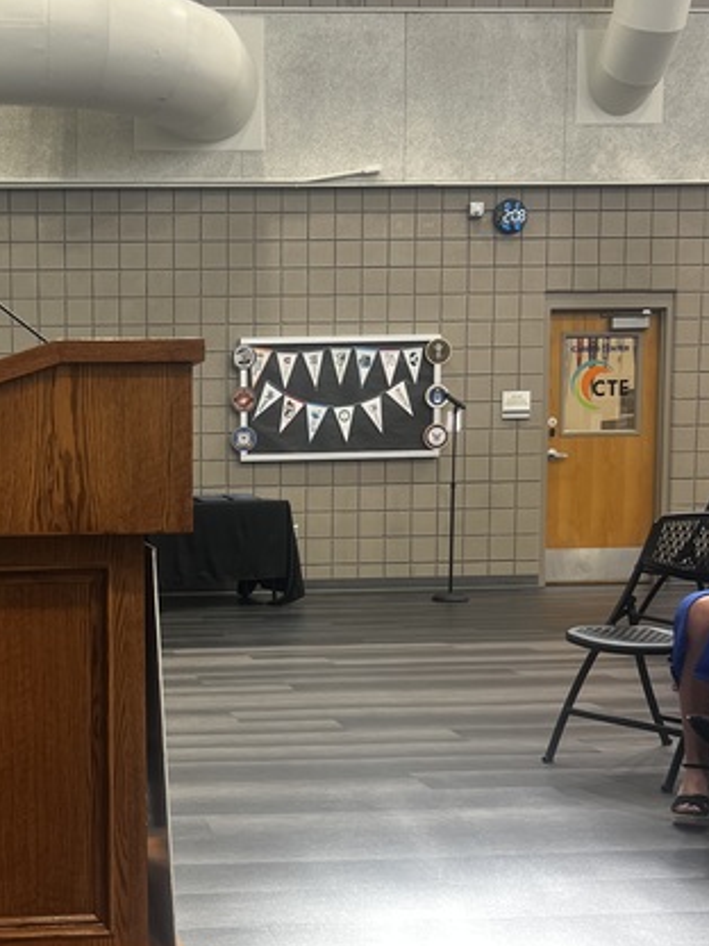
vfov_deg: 37.9
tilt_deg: -4.9
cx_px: 98
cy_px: 607
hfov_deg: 28.2
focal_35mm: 50
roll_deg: +0.8
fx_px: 1365
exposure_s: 1/120
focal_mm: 5.7
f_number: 1.5
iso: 125
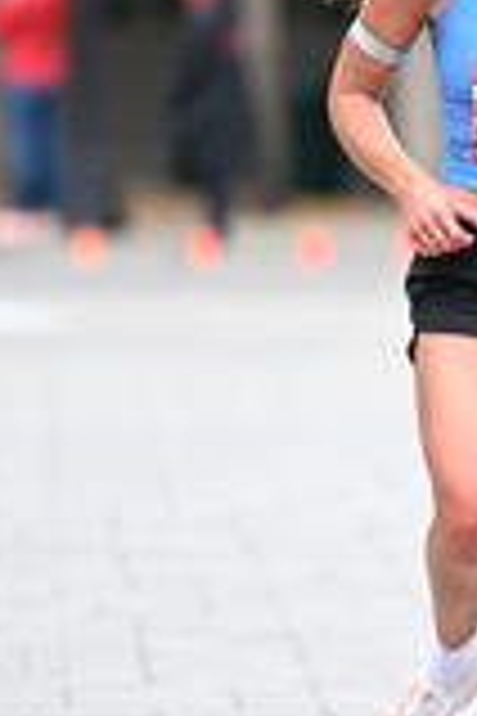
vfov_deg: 3.0
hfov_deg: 2.0
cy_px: 315
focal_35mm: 693
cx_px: 587
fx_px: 13772
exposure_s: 1/800
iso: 1600
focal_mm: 200
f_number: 2.8
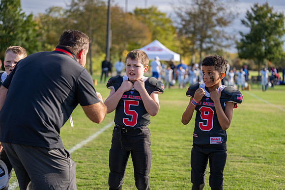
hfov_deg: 28.8
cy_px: 95
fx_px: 554
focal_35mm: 70
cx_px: 142
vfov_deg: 19.5
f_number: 2.8
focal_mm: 70
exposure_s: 1/800
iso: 100
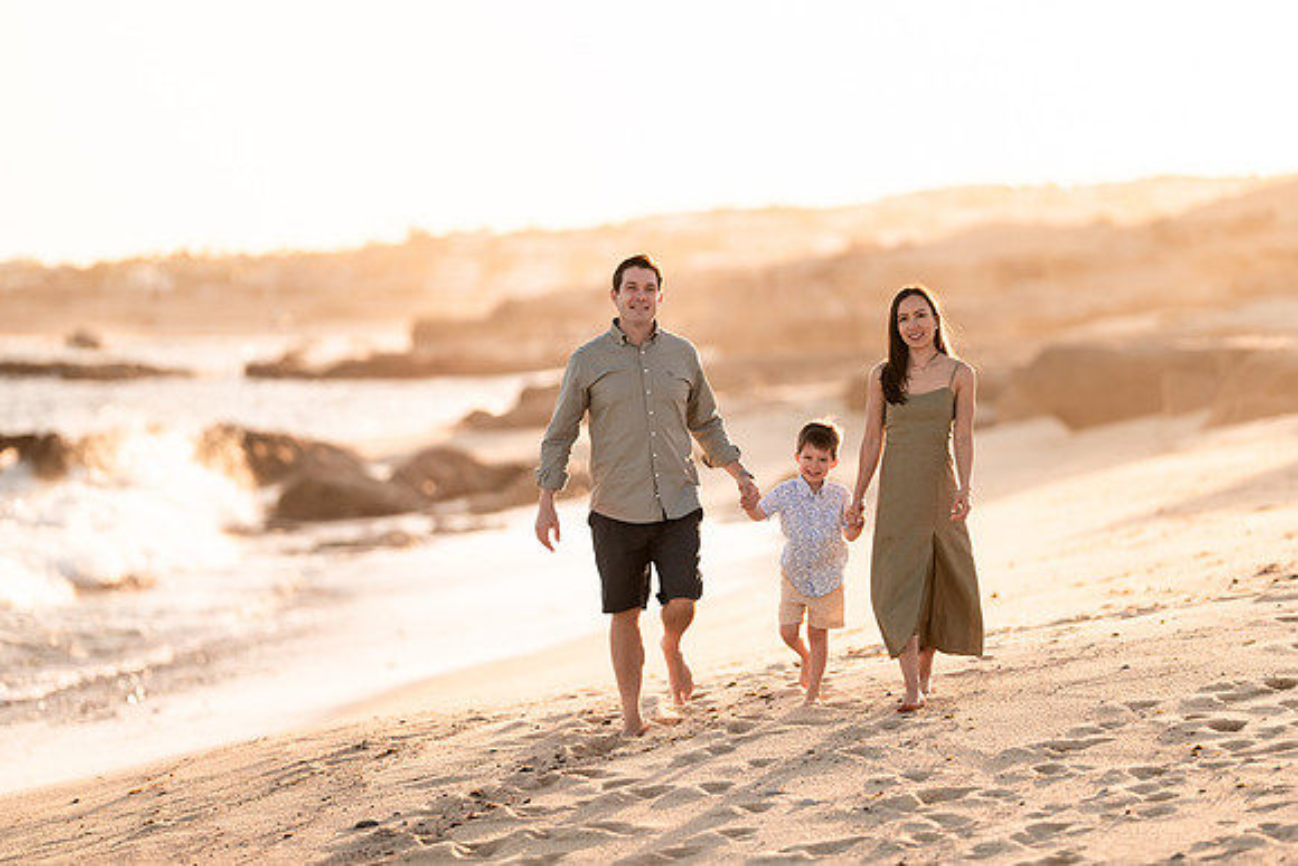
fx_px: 4868
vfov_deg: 10.2
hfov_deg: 15.2
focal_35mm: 135
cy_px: 433
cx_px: 649
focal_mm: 135
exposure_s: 1/3200
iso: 100
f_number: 1.8
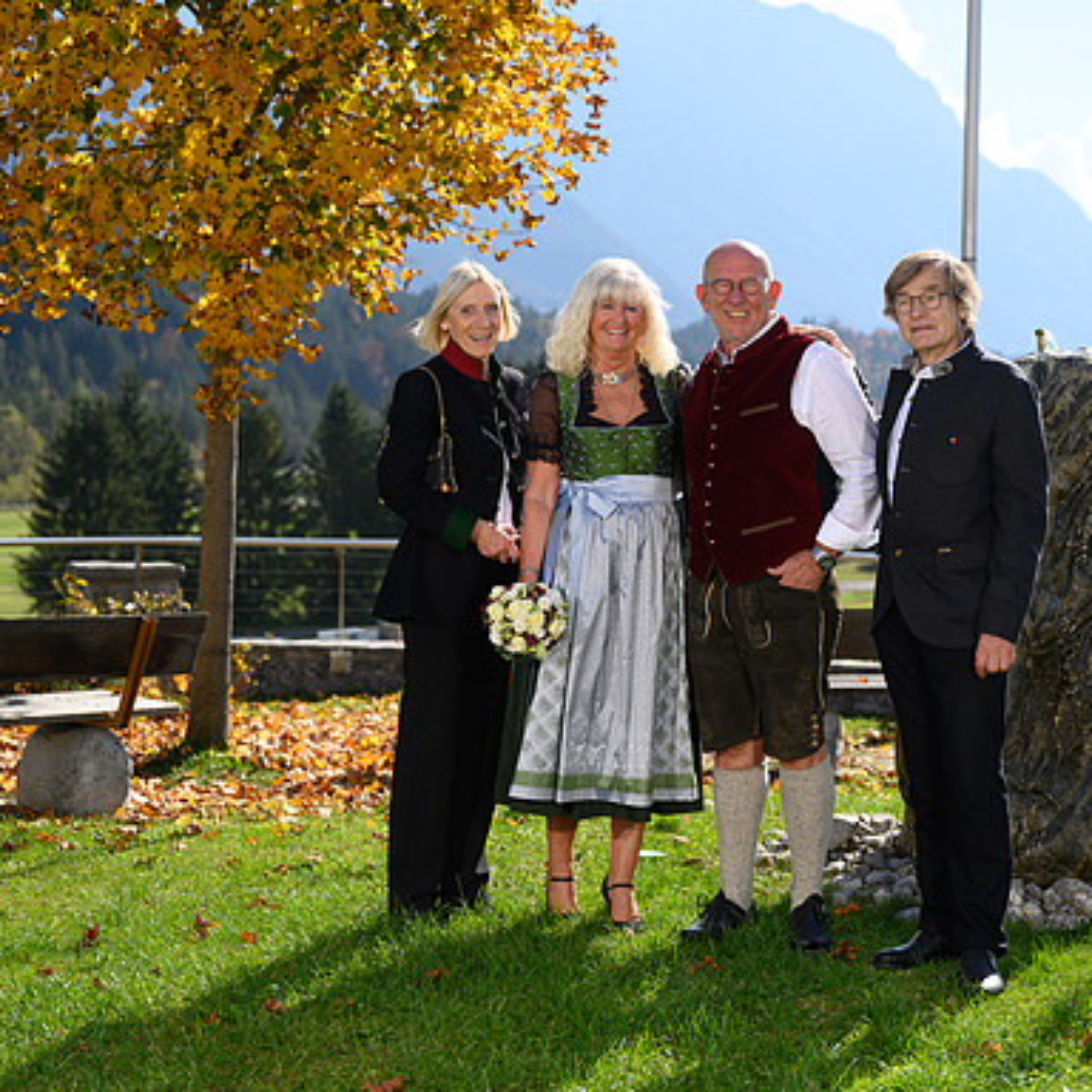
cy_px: 546
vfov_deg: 25.4
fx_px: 2427
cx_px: 674
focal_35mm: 68
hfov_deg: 25.3
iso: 100
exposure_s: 1/1000
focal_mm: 53
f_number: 3.5
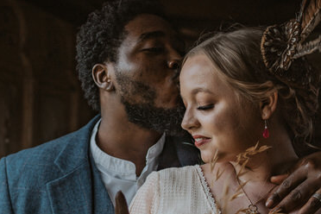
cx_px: 49
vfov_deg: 14.3
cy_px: 218
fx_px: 838
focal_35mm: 94
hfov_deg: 21.3
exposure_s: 1/2500
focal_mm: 35
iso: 160
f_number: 1.4
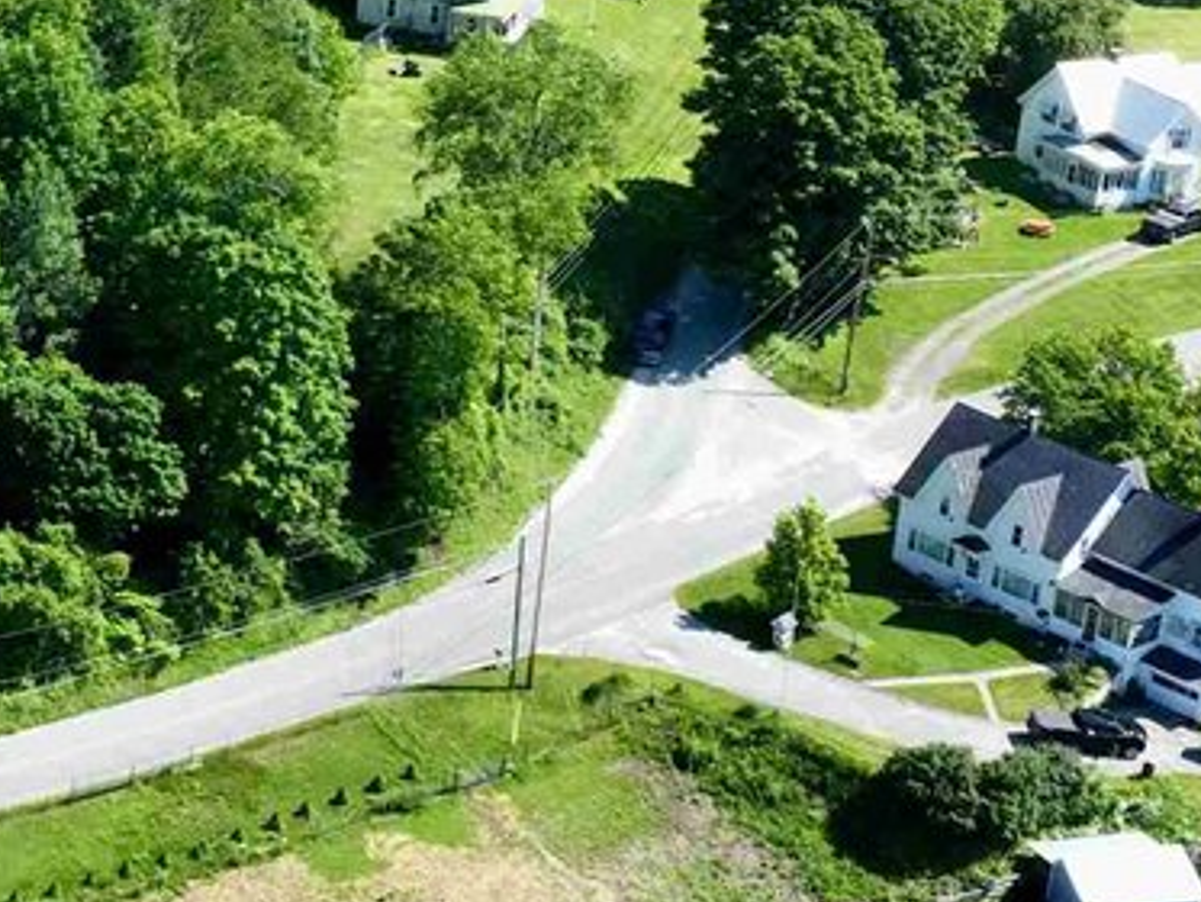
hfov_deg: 17.6
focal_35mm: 103
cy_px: 399
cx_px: -464
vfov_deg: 14.4
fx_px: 3575
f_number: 2.8
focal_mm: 12.29
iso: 100
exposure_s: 1/1250
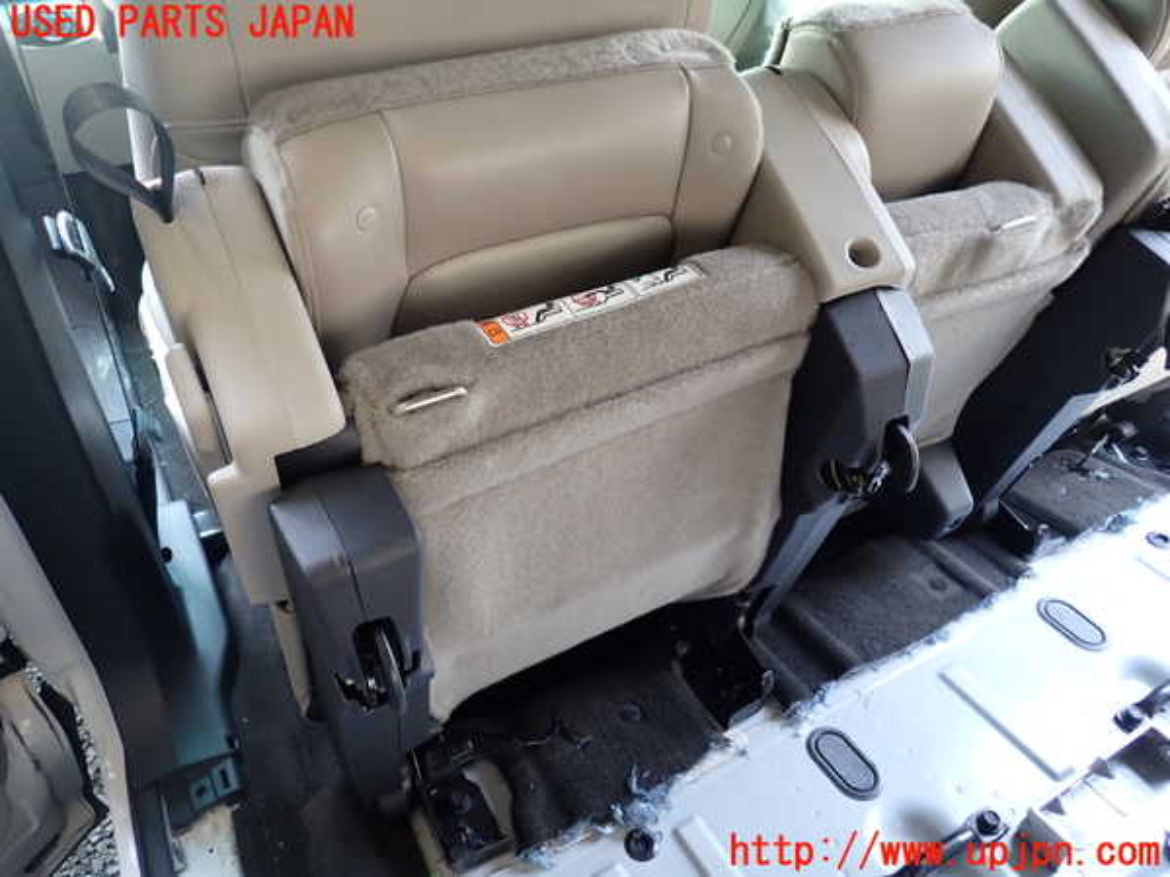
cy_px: 438
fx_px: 845
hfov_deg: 69.4
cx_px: 585
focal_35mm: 25
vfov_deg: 54.9
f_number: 2
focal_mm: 4.5
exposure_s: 1/60
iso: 200
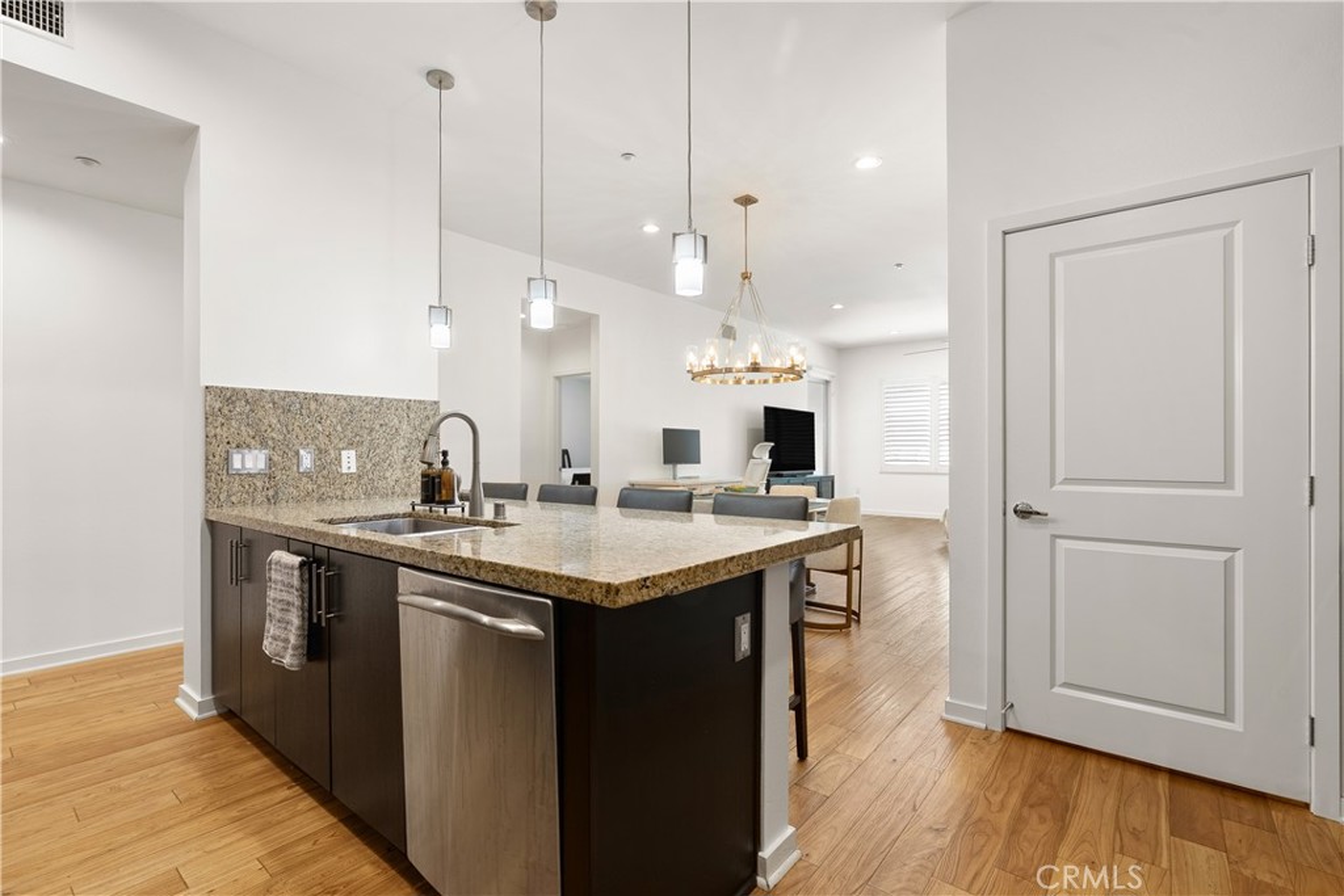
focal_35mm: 16
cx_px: 672
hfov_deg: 96.7
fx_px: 597
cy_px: 448
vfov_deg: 73.8
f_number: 9
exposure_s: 1.3
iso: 320
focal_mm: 16
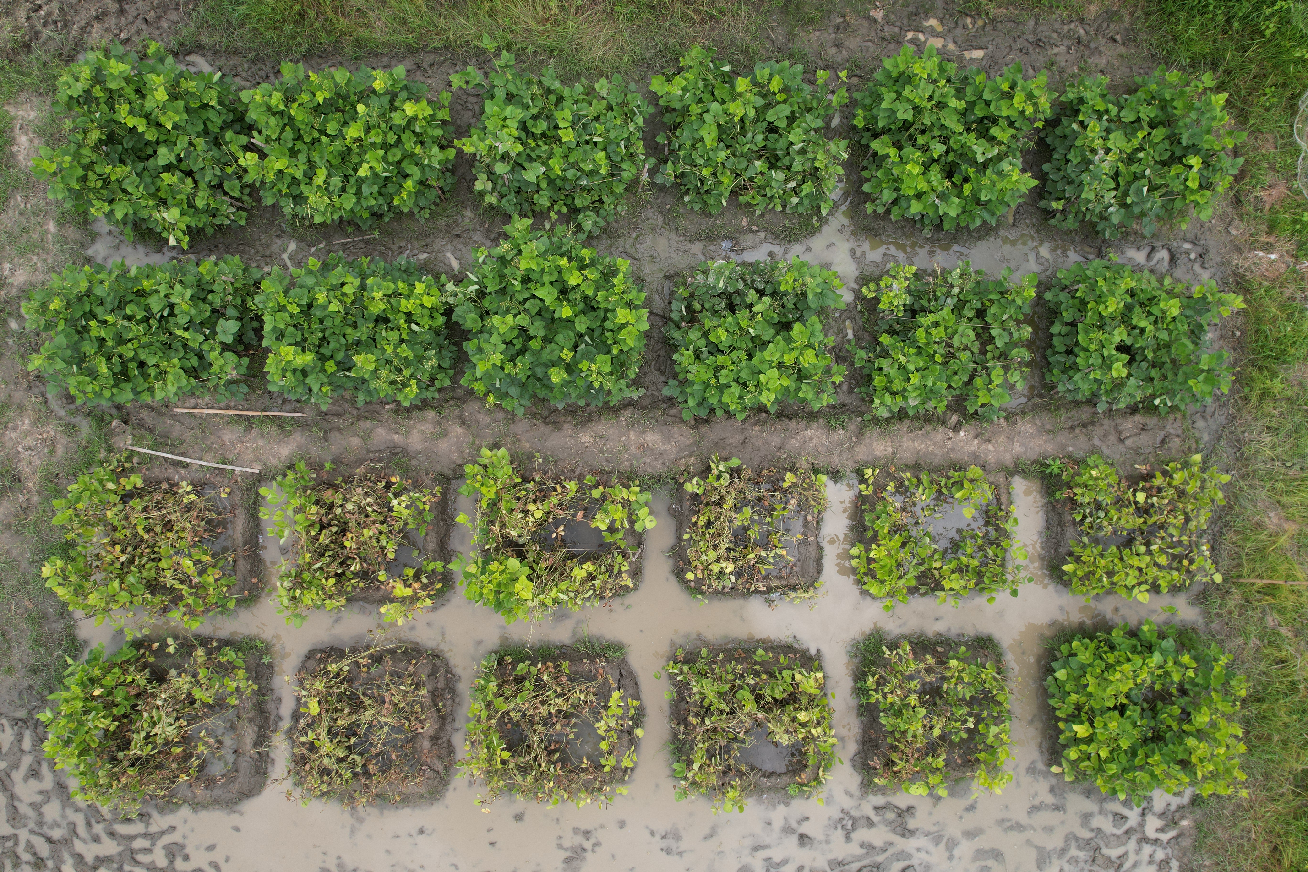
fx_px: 799
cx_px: 654
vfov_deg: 57.2
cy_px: 436
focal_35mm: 22
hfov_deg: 78.6
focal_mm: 8.38
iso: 100
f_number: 2.8
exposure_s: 1/200
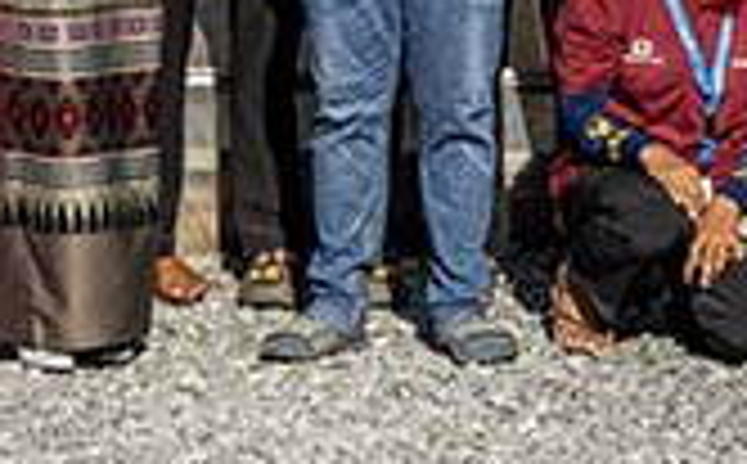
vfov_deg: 4.9
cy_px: -689
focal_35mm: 260
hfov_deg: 8.0
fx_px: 5282
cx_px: -9
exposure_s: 1/800
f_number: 9
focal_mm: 44
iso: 200
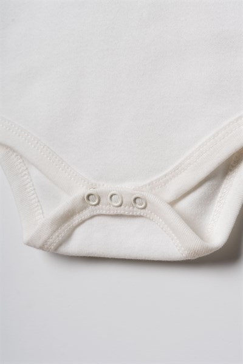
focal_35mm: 50
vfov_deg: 39.6
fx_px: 506
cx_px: 122
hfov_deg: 27.0
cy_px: 182
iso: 250
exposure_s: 1/125
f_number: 9
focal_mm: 50
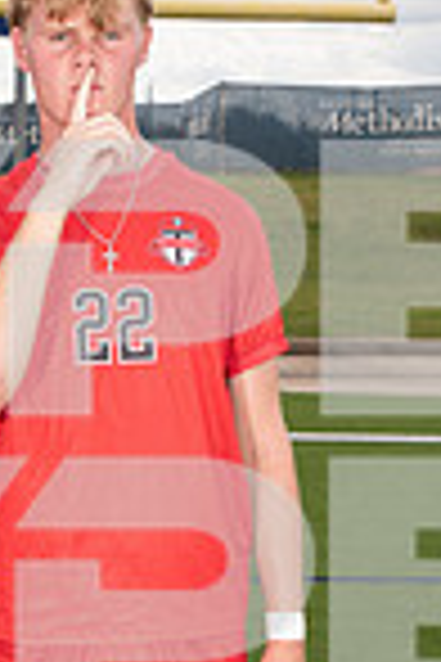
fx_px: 2021
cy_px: 599
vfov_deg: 18.3
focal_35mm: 110
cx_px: -36
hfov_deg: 12.3
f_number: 7.1
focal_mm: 36
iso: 125
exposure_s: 1/400
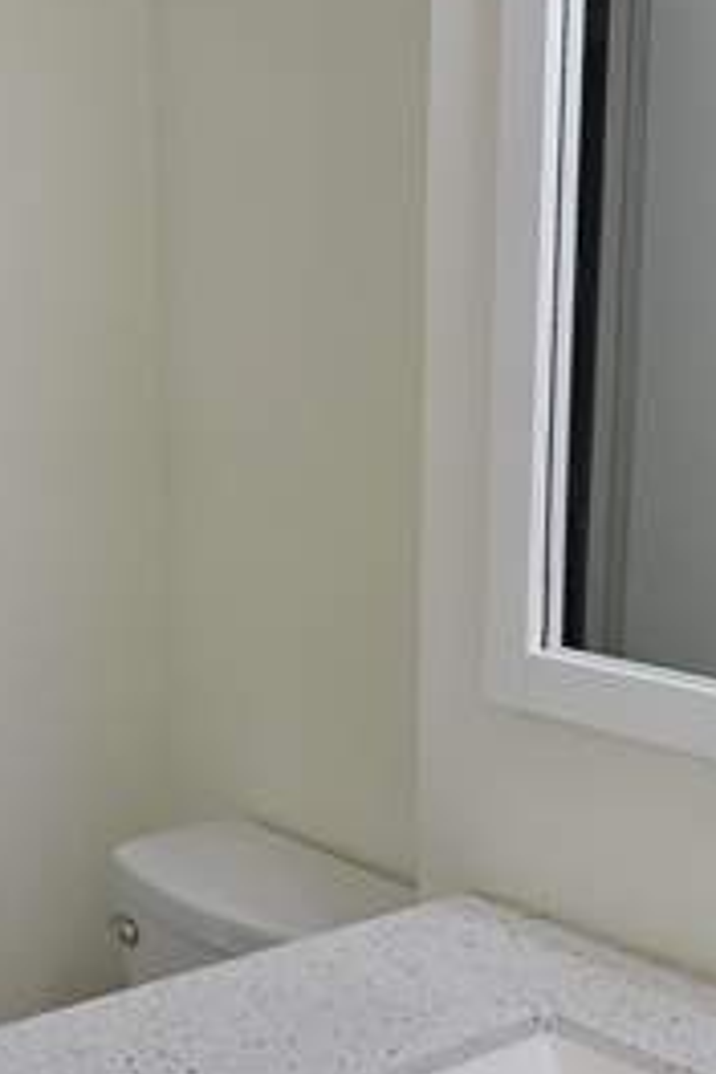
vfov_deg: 34.3
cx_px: 366
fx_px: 1730
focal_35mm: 58
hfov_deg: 23.4
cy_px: 659
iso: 32
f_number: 1.8
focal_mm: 5.4
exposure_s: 1/60
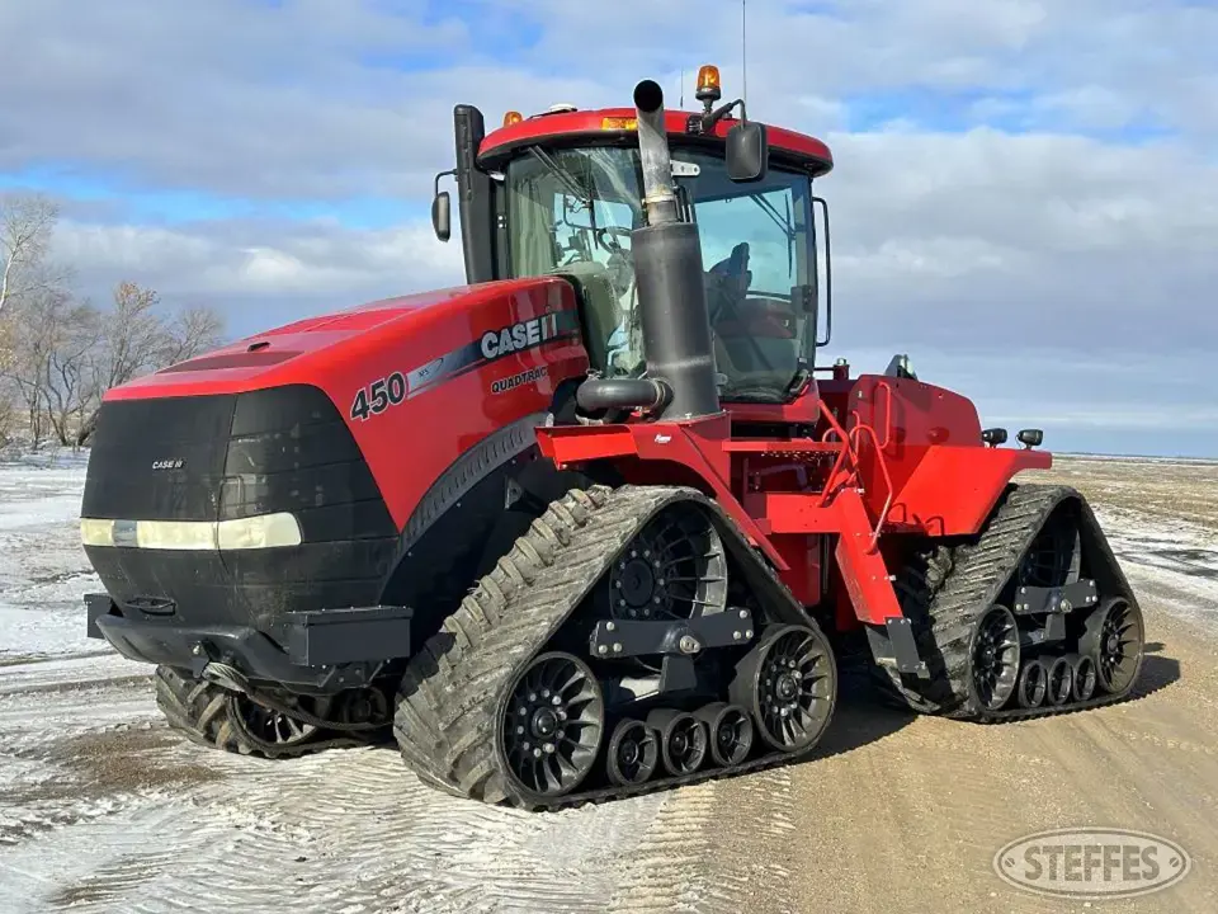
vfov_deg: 30.3
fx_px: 1689
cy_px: 457
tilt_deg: -1.2
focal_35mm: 48
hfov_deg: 39.7
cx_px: 609
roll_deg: -2.5
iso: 64
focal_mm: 6.86
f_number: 1.78
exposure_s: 1/3367
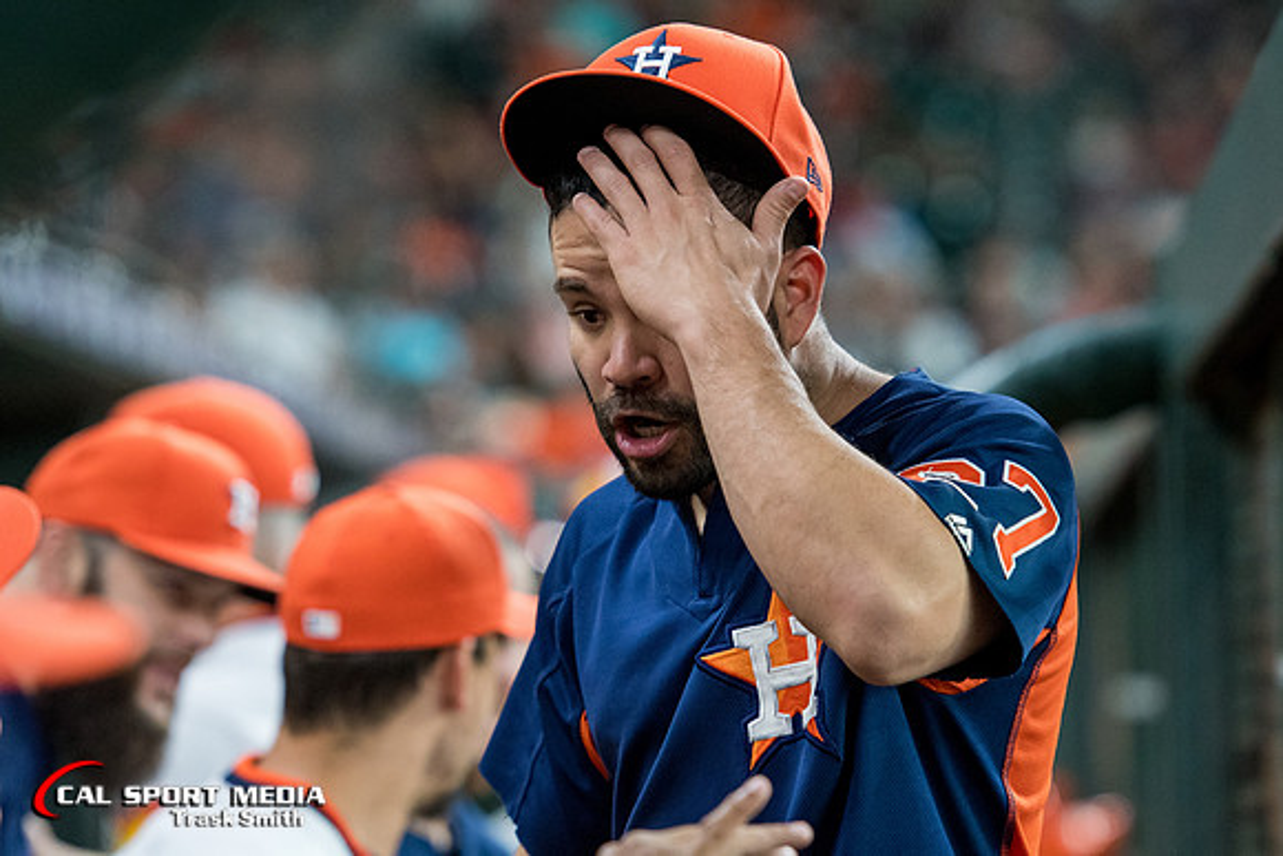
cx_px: 664
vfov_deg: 5.4
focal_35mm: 257
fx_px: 9149
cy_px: 414
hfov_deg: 8.0
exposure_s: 1/1250
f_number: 4
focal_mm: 165
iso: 2500
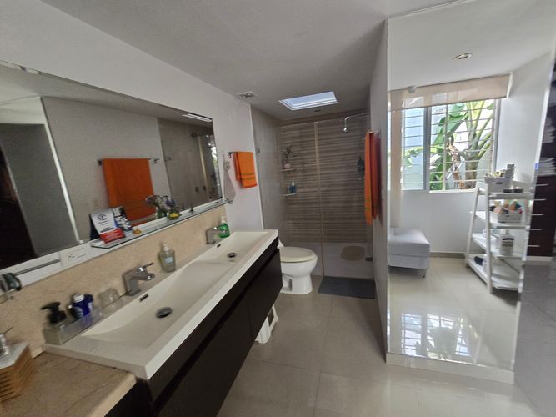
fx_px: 209
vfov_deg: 89.9
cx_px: 278
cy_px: 208
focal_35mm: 13
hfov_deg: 106.2
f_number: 2.2
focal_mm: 2.2
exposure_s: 1/100
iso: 200
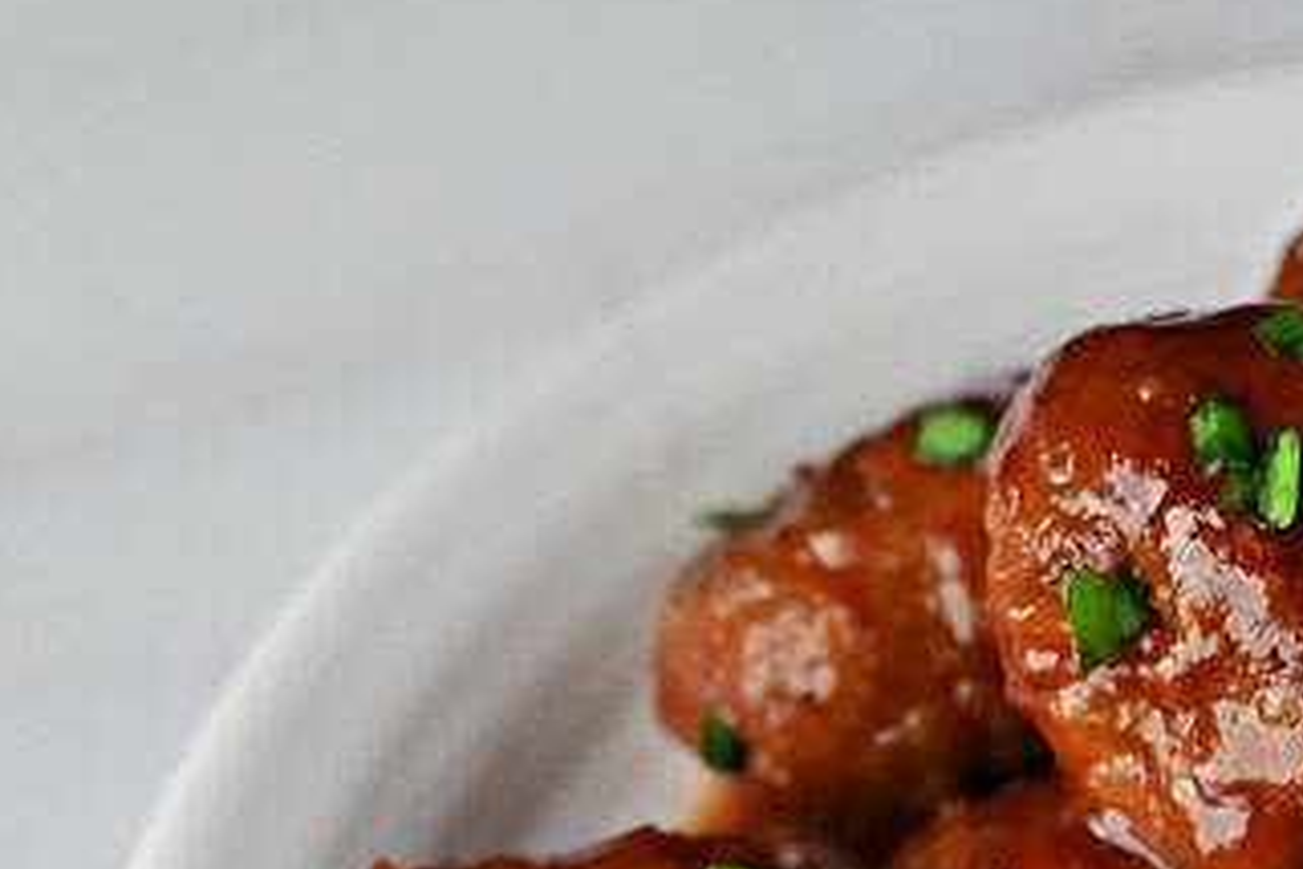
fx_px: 6768
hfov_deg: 10.6
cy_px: 1533
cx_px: 1900
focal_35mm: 187
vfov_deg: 7.2
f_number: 4.5
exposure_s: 1/250
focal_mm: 50
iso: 200
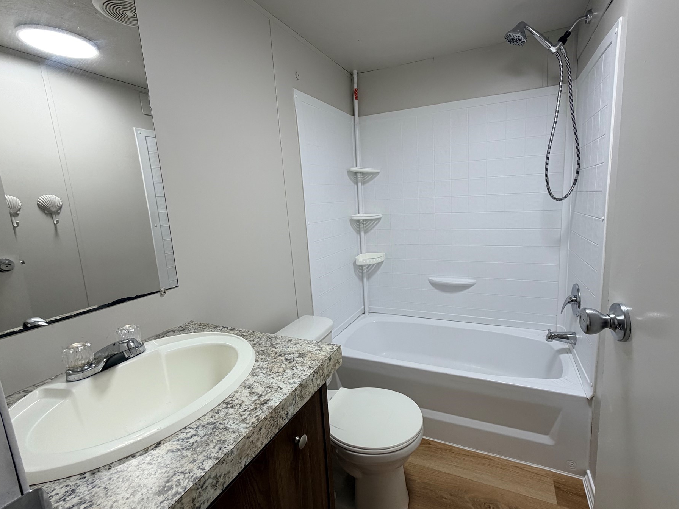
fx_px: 314
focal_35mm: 16
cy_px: 248
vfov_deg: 78.1
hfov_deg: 94.2
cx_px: 371
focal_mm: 2.22
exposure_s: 1/120
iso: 125
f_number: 2.2
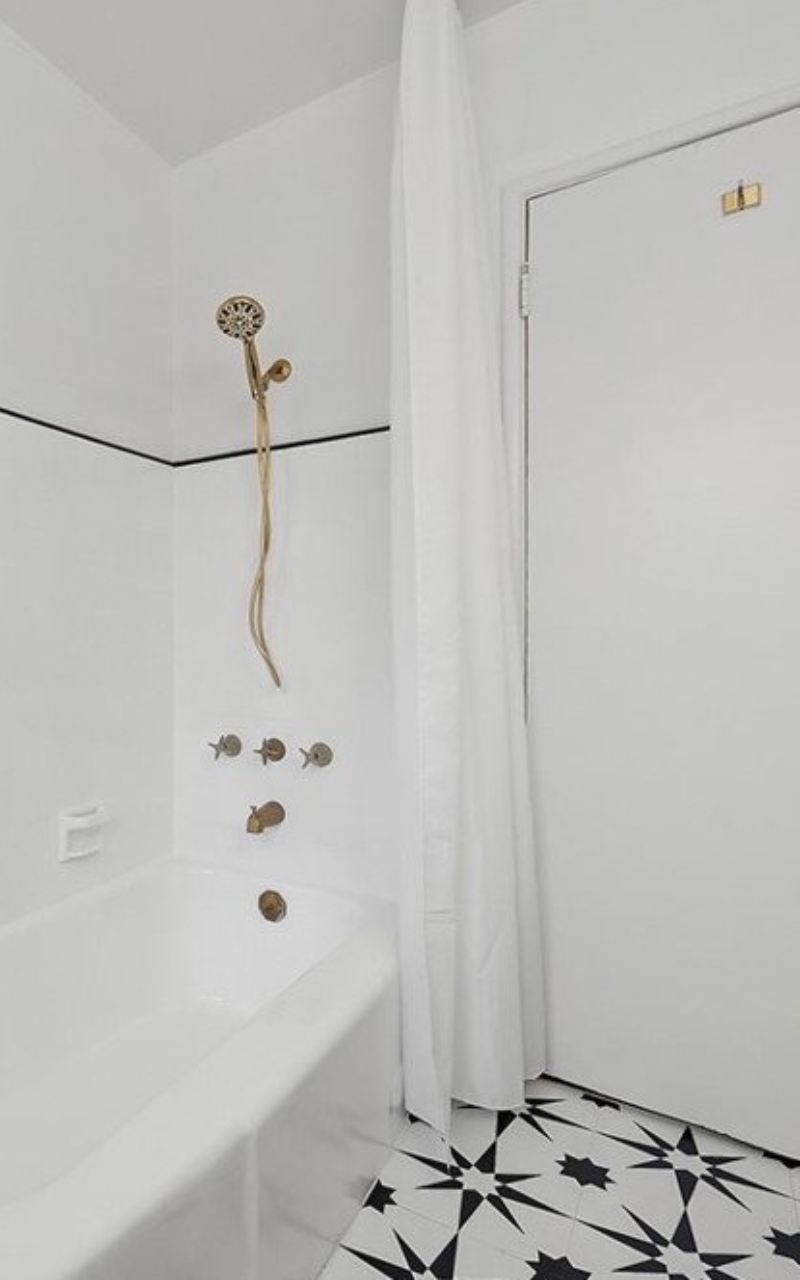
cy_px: 638
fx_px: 767
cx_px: 106
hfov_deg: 50.0
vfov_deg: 79.7
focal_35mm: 22
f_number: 5.6
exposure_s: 1/40
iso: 1000
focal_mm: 14
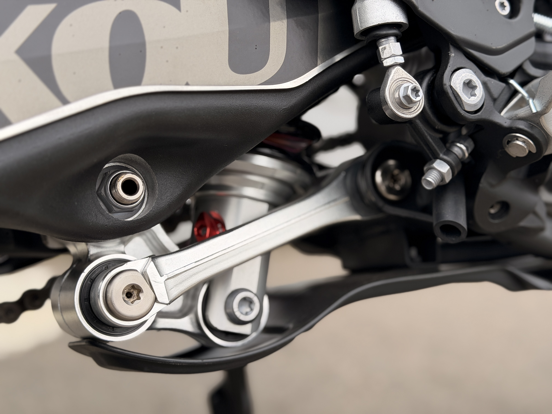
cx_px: 276
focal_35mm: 48
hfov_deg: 39.7
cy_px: 207
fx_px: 765
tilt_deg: -5.4
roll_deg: -1.9
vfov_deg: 30.3
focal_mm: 6.76
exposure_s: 1/490
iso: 80
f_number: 1.78
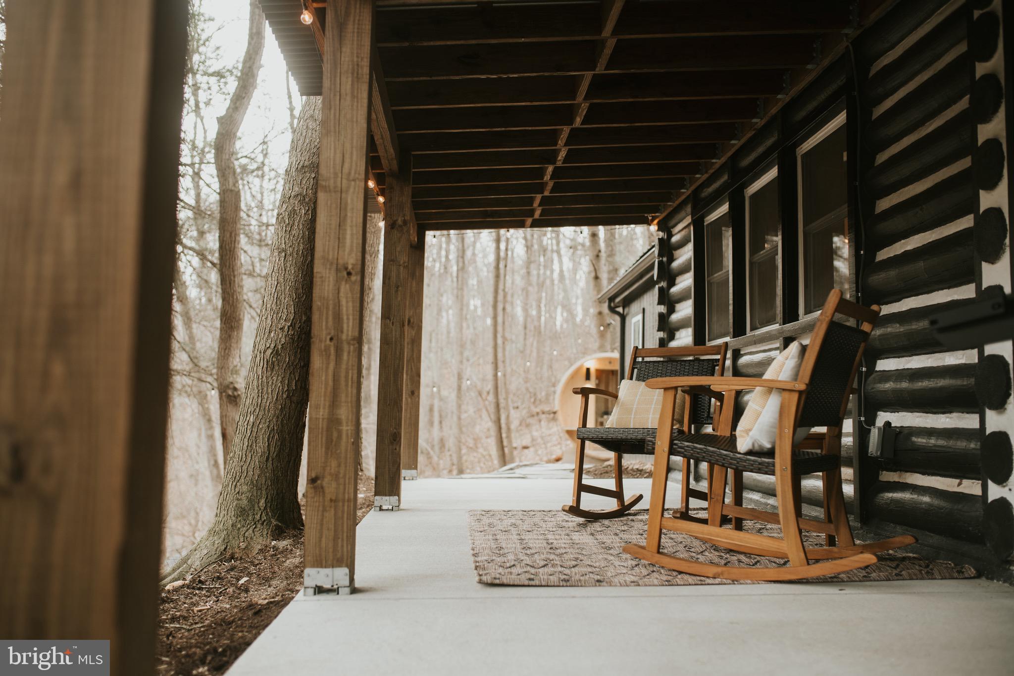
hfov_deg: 54.4
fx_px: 986
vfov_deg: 37.8
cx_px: 507
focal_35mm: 35
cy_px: 338
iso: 200
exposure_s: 1/125
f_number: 2.2
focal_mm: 35
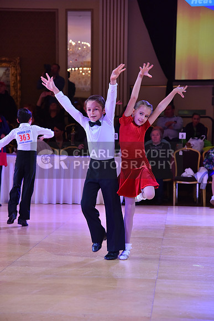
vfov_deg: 22.1
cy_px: 160
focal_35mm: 92
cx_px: 107
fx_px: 820
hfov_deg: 14.9
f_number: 4.5
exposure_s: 1/250
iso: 1600
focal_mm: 92
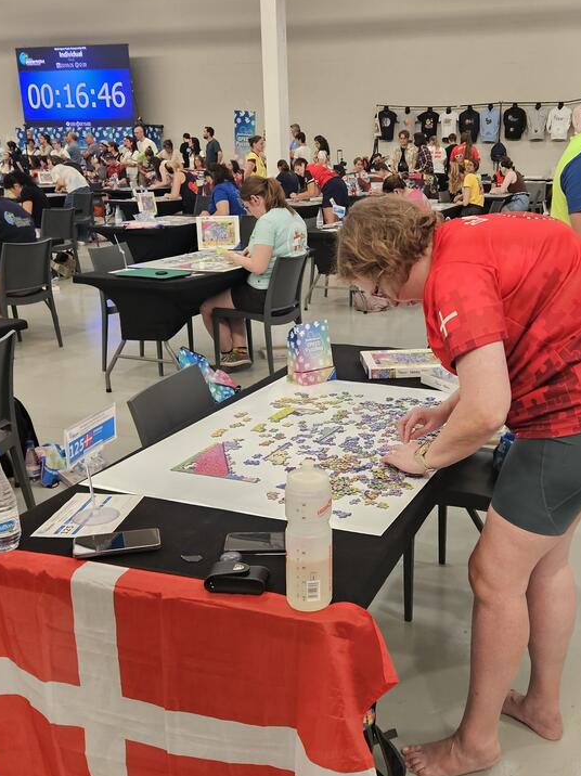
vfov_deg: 50.0
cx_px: 353
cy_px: 437
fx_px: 829
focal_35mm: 37
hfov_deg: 38.4
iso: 160
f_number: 1.8
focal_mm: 5.4
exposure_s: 1/180
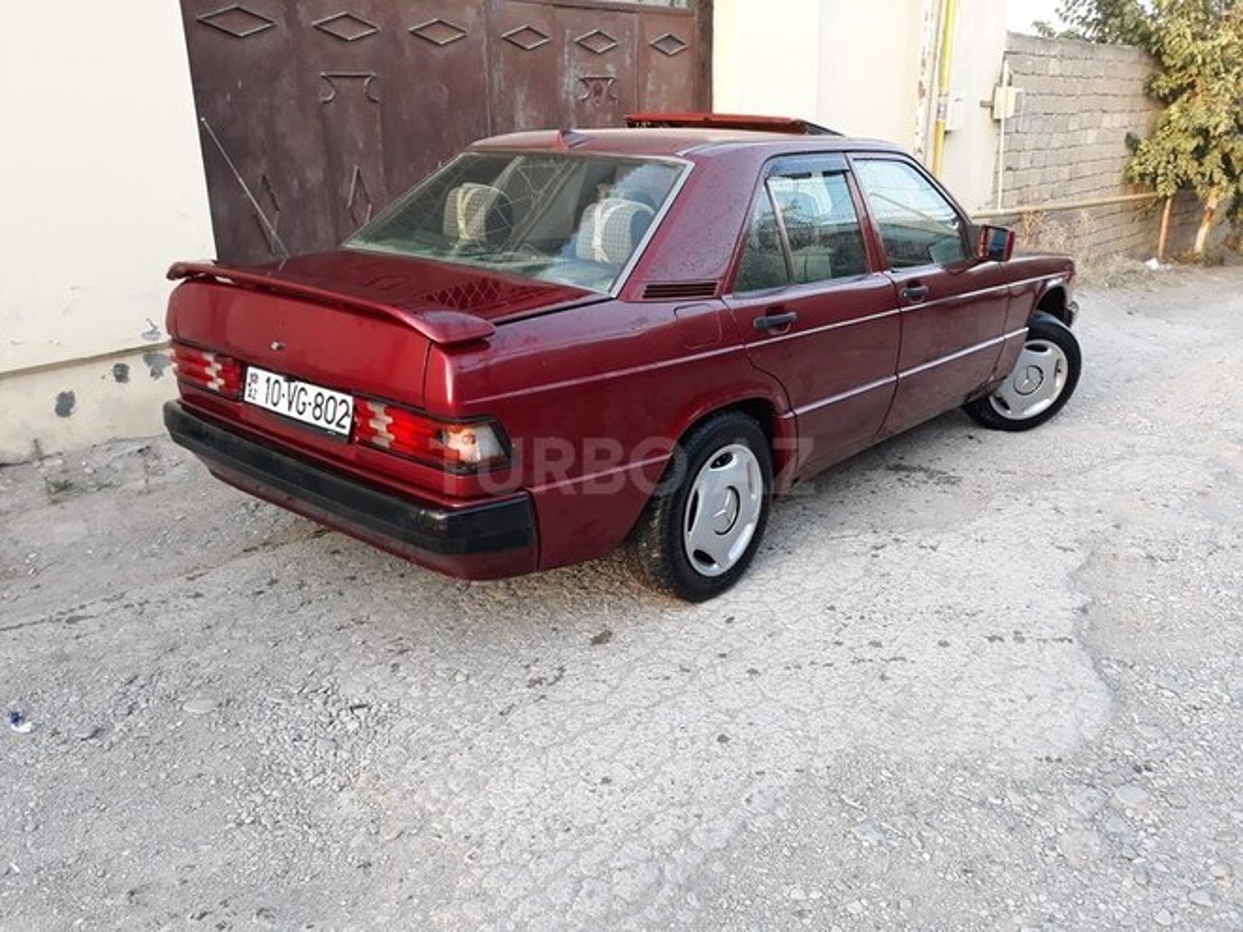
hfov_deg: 65.3
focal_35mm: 27
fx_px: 970
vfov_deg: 51.4
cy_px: 466
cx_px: 622
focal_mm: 3.71
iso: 64
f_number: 1.7
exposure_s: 1/100
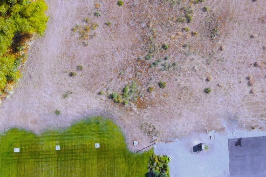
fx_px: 517
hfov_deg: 28.4
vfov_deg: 18.8
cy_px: -5
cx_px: 202
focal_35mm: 70
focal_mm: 4.5
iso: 100
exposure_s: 1/20
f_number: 2.8
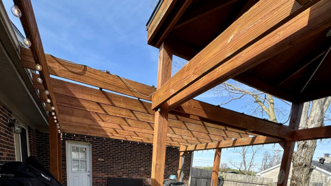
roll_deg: -4.3
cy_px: 206
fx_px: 184
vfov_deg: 42.0
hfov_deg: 83.8
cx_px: 168
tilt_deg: -10.5
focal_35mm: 21
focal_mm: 2.22
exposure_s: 1/636
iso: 50
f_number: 2.2
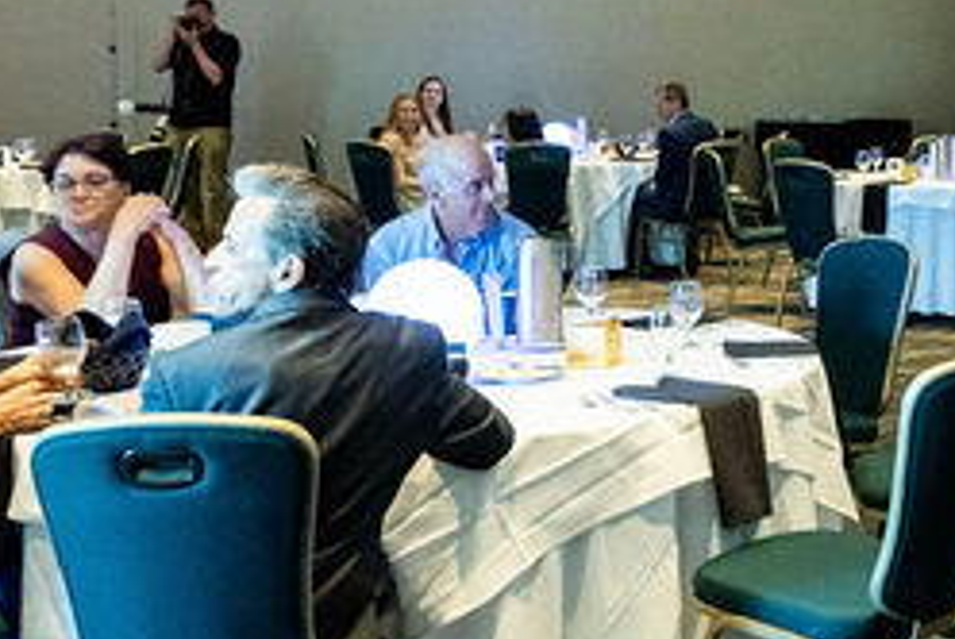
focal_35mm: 66
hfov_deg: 25.9
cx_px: 1255
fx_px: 1753
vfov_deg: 20.5
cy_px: 156
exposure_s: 1/80
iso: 1600
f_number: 3.5
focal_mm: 16
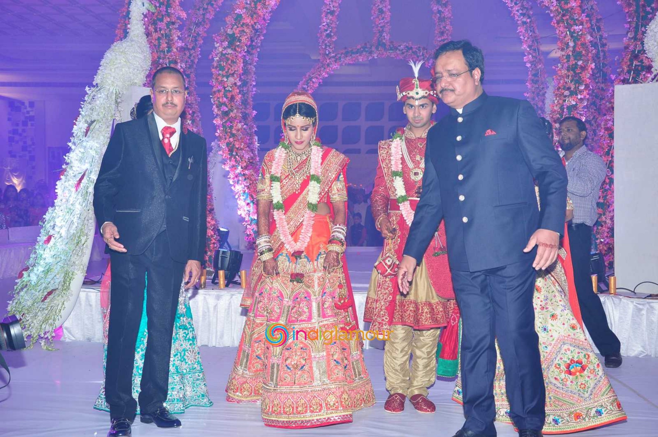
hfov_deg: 49.6
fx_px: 712
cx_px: 329
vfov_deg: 34.1
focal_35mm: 39
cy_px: 218
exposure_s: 1/125
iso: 500
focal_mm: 26
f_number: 6.3
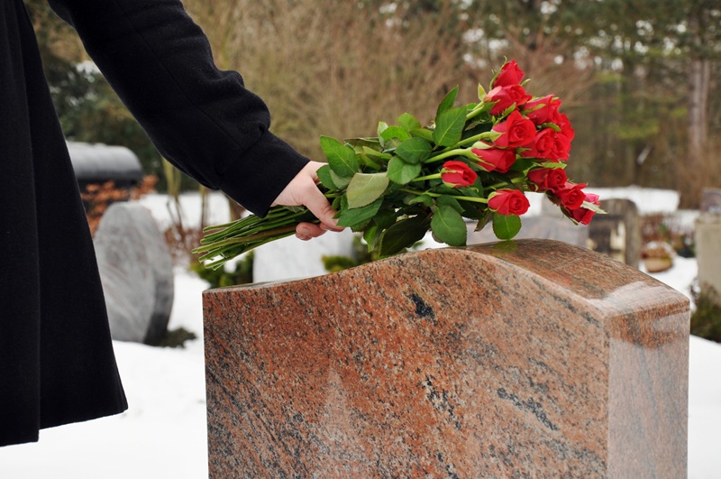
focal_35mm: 75
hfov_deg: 27.0
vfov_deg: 18.1
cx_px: 360
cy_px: 240
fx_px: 1500
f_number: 9
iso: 200
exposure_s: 1/200
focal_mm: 50
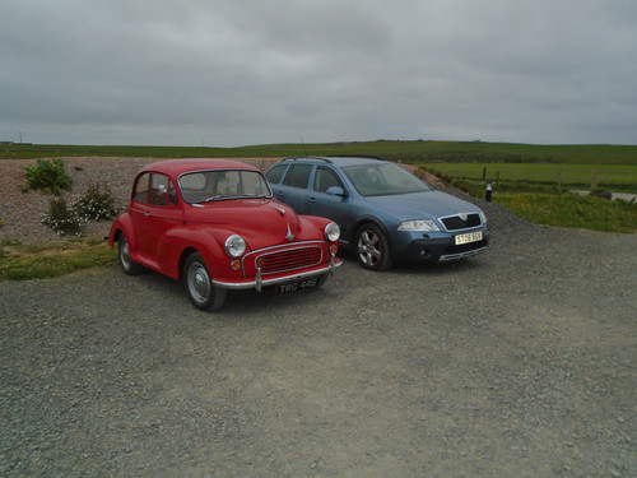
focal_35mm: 26
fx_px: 478
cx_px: 318
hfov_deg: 67.3
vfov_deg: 53.1
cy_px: 239
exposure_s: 1/1000
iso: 100
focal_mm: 4.6
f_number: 3.2
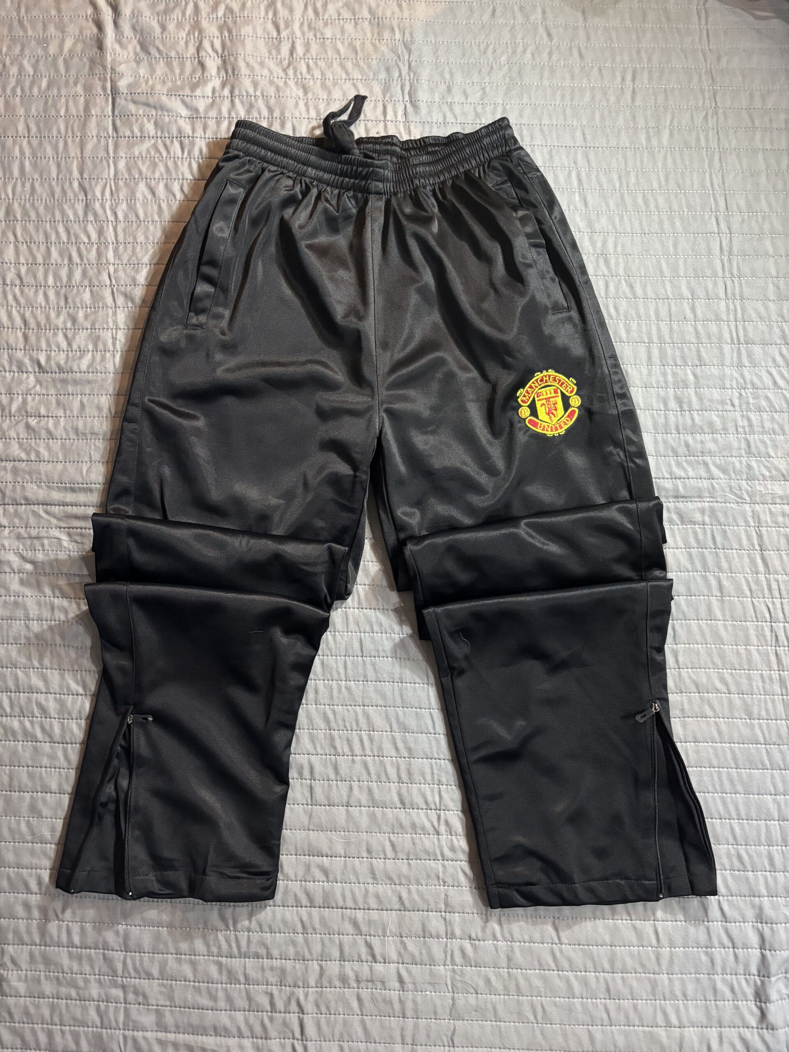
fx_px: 790
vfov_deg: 67.3
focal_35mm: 26
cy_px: 526
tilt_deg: -82.6
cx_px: 394
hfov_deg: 53.1
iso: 500
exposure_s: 1/25
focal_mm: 5.96
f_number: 1.6
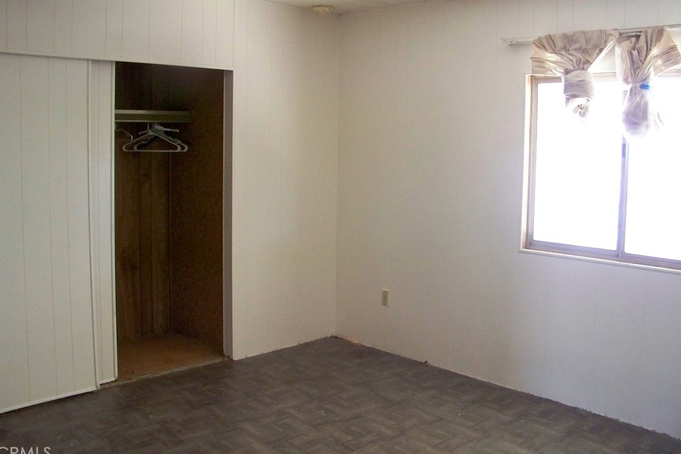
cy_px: 202
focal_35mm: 35
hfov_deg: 54.4
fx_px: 662
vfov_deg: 37.8
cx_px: 339
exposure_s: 1/30
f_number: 2.8
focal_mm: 5.85
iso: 500
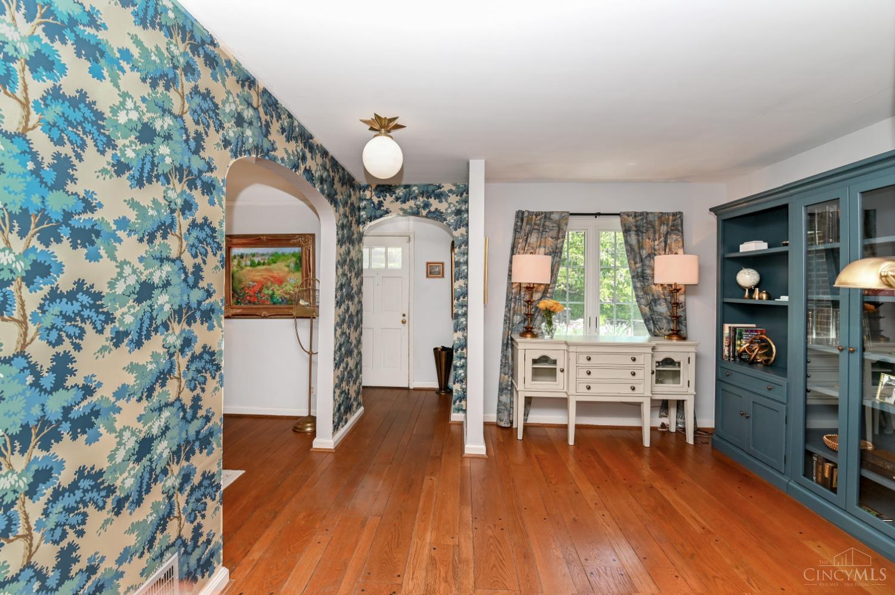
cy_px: 298
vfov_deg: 77.2
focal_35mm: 15
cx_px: 448
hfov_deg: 100.4
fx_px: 373
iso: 250
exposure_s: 1/50
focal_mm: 15
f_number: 7.1
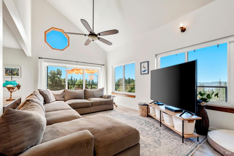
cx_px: 117
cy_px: 78
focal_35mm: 15
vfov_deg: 77.3
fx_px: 97
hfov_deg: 100.4
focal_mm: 10
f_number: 8
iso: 250
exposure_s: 1/13
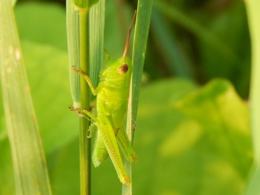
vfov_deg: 7.2
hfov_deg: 9.6
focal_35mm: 207
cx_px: 130
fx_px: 1555
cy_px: 98
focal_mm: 37.1
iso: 125
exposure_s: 1/60
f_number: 5.4
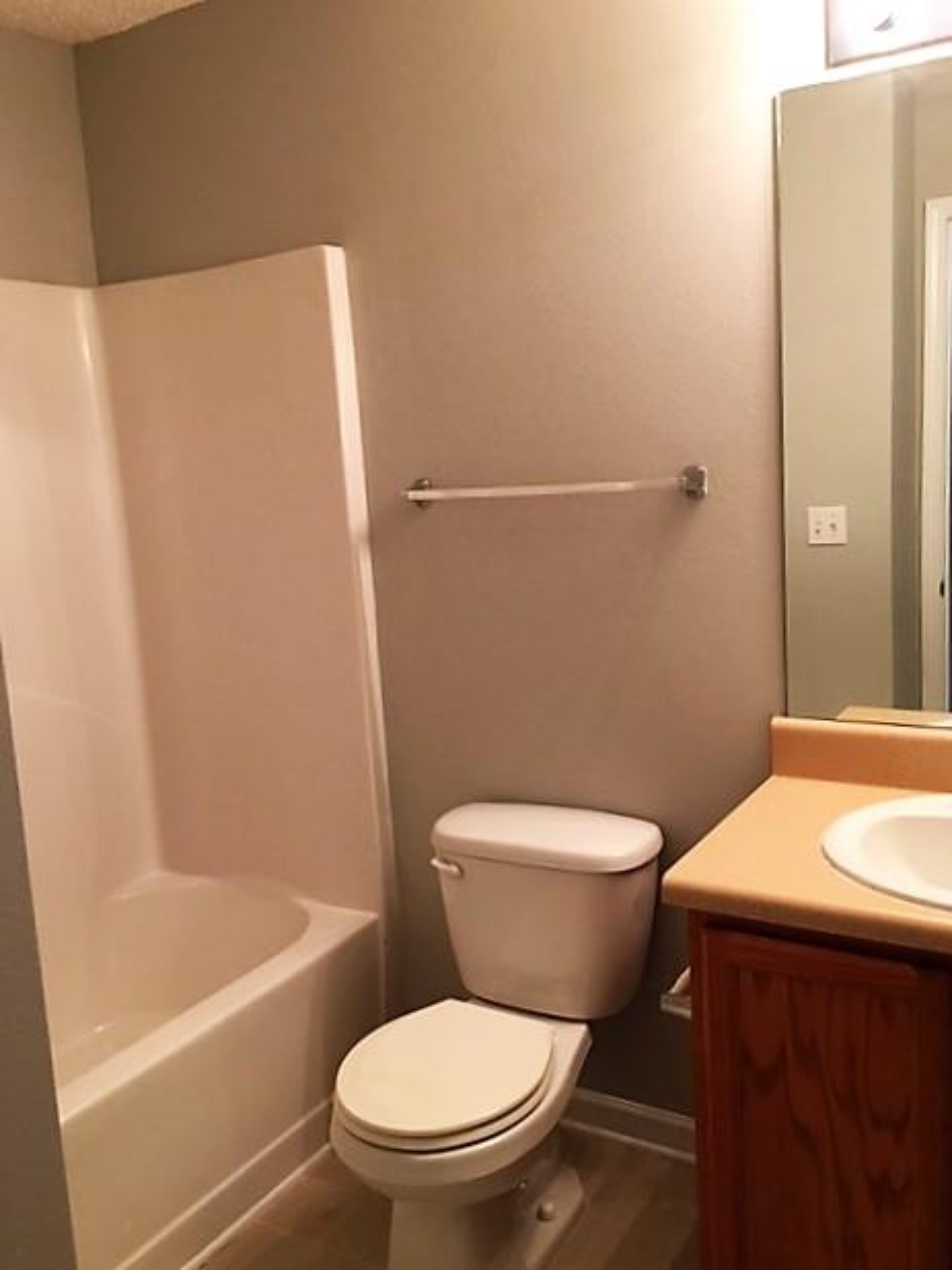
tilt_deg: -9.6
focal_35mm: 29
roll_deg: +1.9
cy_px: 635
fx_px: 1063
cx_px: 476
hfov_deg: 48.2
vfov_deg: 61.7
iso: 50
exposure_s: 1/15
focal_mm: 4.15
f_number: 2.2
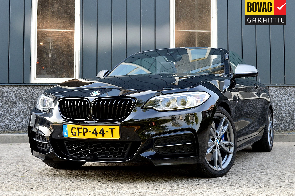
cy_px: 98
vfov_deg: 25.0
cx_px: 148
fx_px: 442
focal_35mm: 54
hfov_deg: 36.9
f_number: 9
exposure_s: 1/100
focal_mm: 36
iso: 400
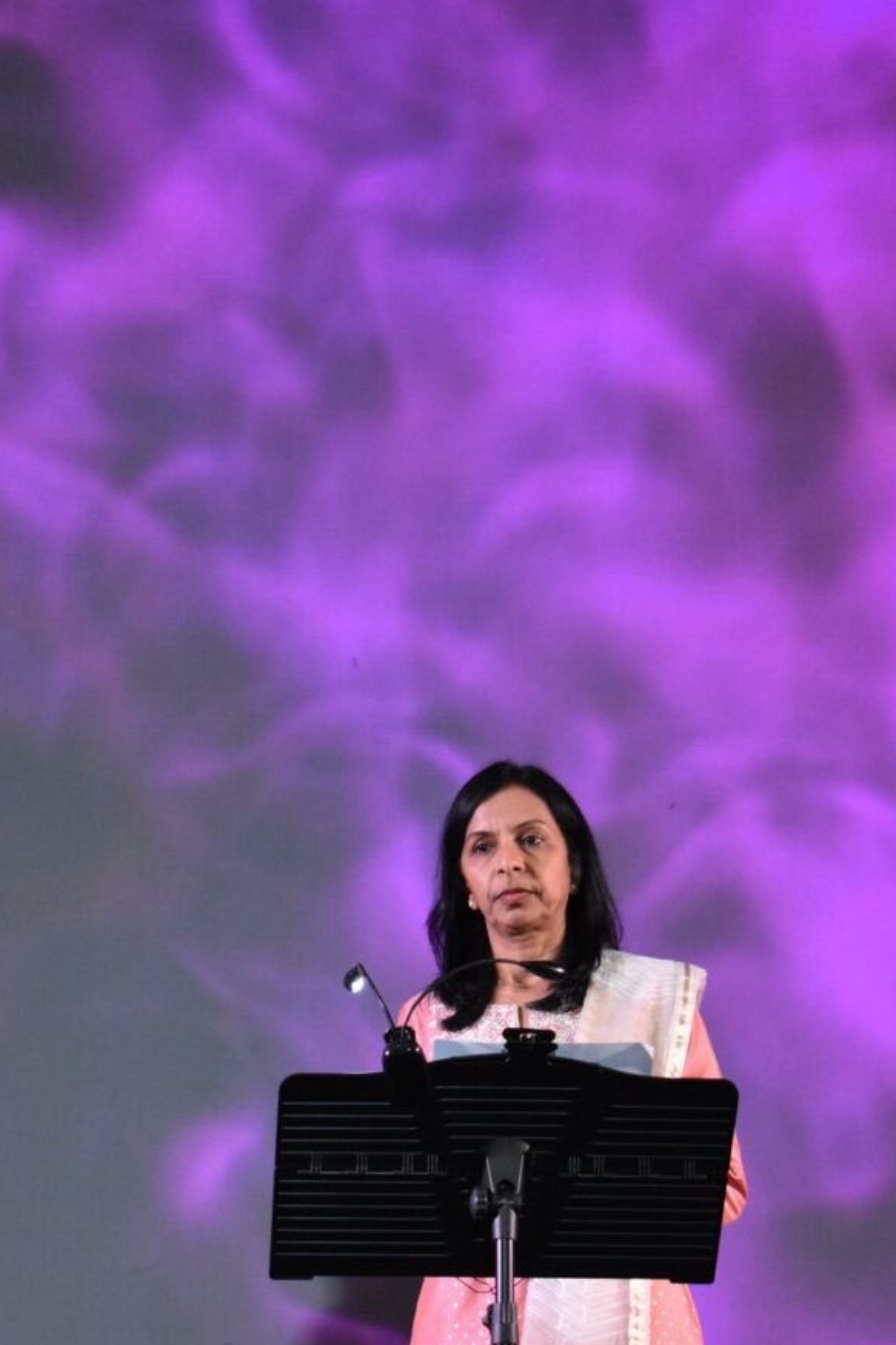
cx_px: 385
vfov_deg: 21.4
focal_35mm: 95
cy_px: 786
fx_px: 3546
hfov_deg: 14.4
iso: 3200
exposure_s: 1/60
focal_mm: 48
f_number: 5.3
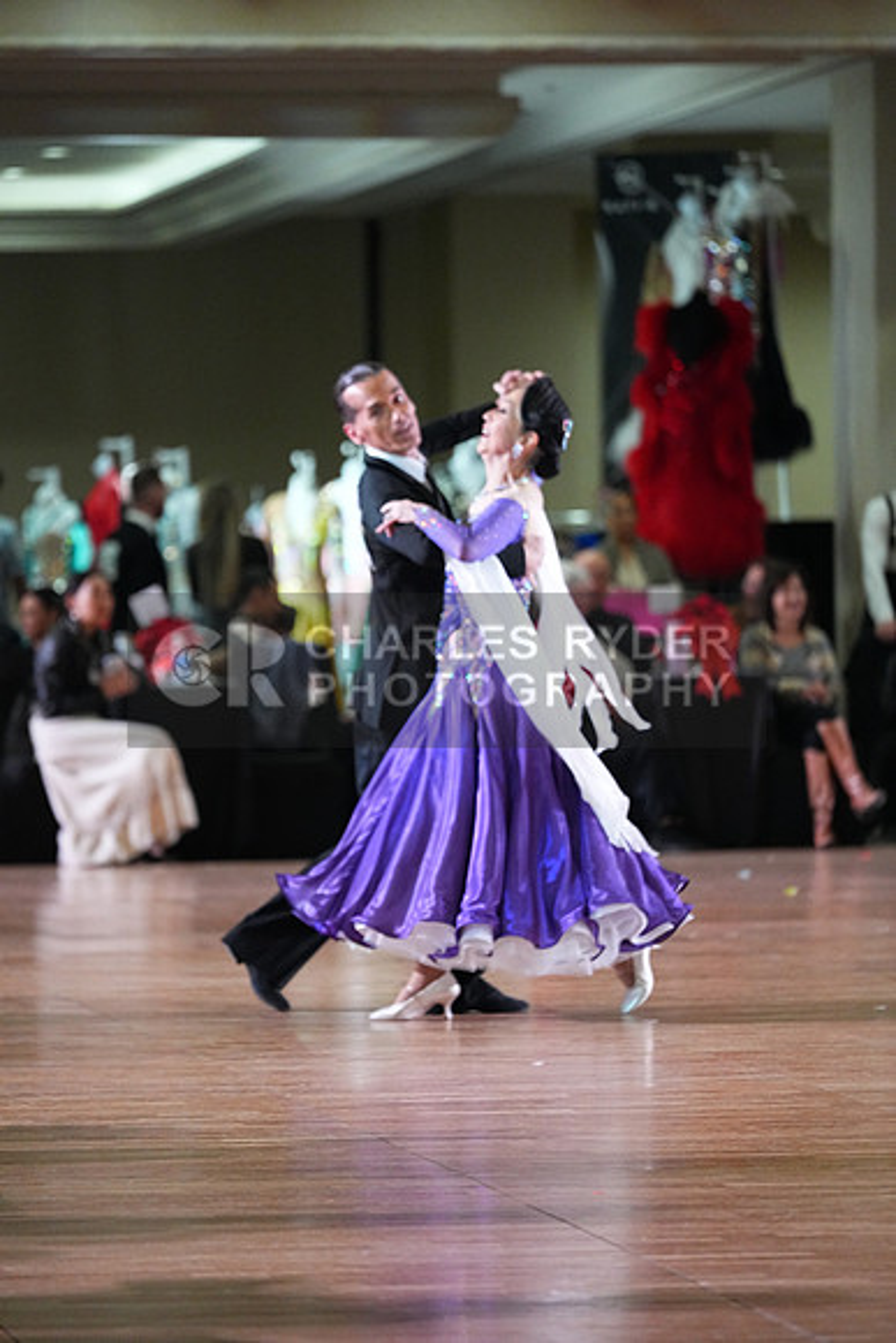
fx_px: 7462
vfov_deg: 10.3
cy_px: 672
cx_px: 448
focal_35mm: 200
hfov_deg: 6.9
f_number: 4
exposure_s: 1/400
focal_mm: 200
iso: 6400
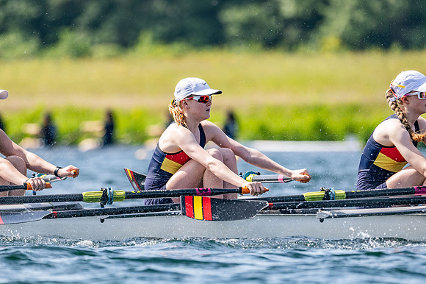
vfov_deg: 2.3
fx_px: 7096
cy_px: 142
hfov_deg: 3.4
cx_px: 213
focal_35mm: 600
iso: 280
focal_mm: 400
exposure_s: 1/2500
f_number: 4.5
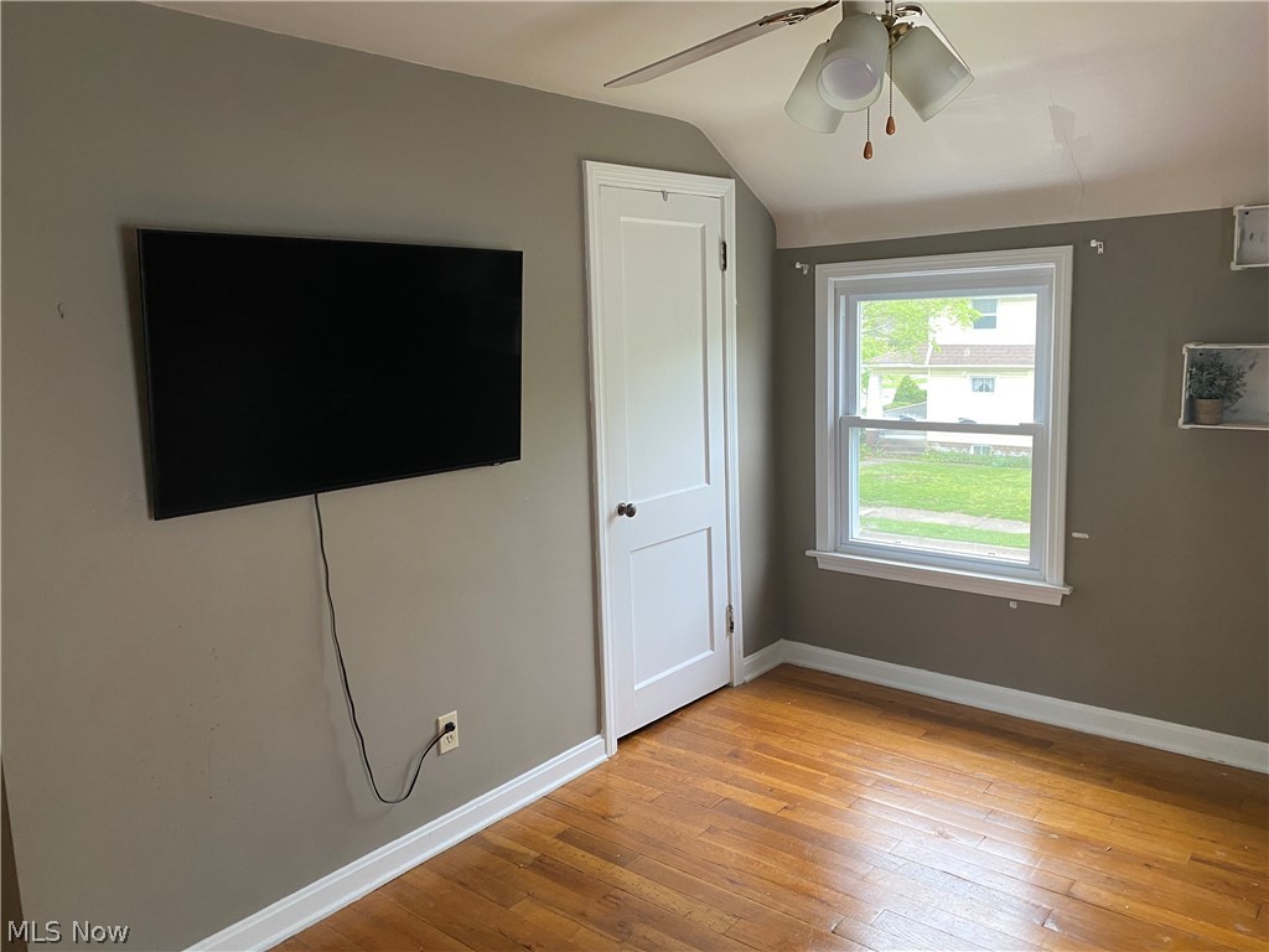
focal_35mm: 26
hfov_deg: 67.3
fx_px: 953
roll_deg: +1.8
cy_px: 476
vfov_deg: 53.1
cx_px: 634
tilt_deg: -8.0
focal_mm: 4.25
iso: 125
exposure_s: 1/87
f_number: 1.8
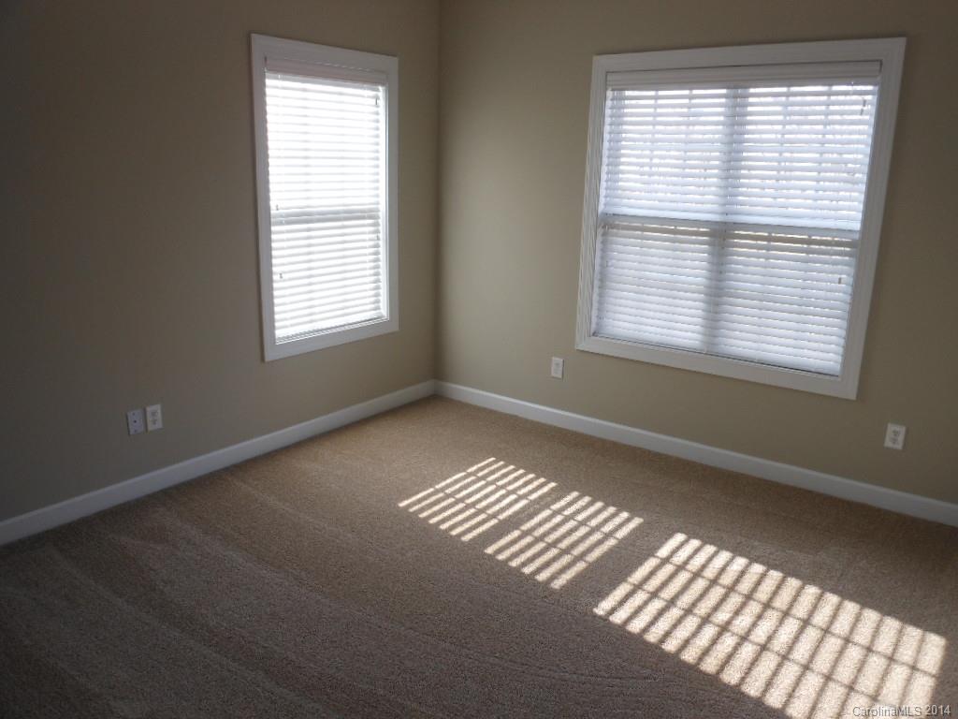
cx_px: 479
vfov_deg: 49.7
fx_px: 775
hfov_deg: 63.4
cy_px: 360
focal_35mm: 28
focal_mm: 5
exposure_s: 1/50
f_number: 3.7
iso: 80
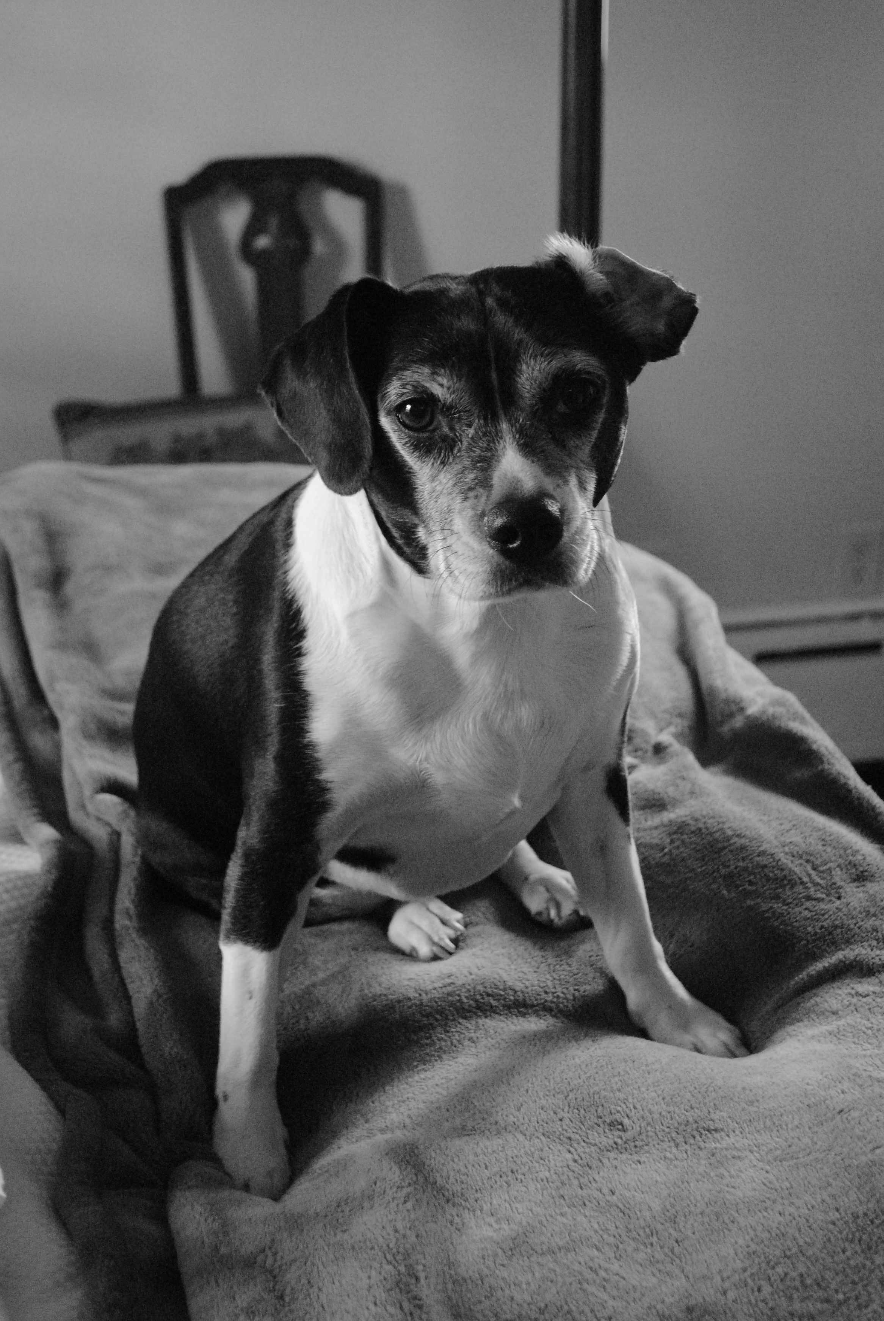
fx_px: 1928
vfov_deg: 37.8
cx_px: 442
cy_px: 660
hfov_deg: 25.8
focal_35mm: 52
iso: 1600
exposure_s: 1/30
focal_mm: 35
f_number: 5
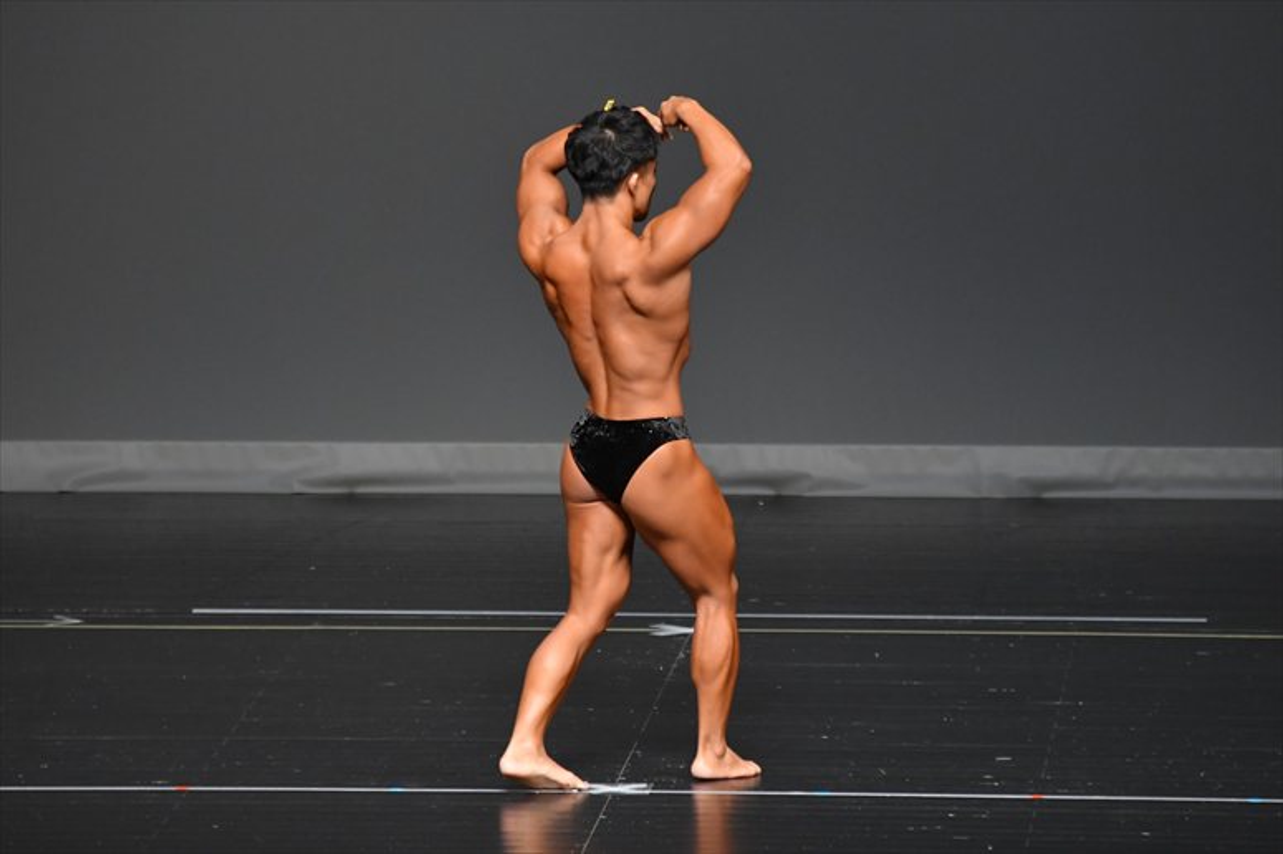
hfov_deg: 6.0
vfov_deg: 4.0
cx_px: 642
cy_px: 427
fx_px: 12290
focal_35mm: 345
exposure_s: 1/400
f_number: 5.6
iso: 2500
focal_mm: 230
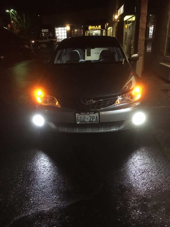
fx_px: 190
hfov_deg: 48.2
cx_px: 85
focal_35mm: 29
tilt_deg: -21.3
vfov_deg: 61.7
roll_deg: +0.1
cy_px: 114
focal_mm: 4.15
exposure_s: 1/15
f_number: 2.2
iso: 320
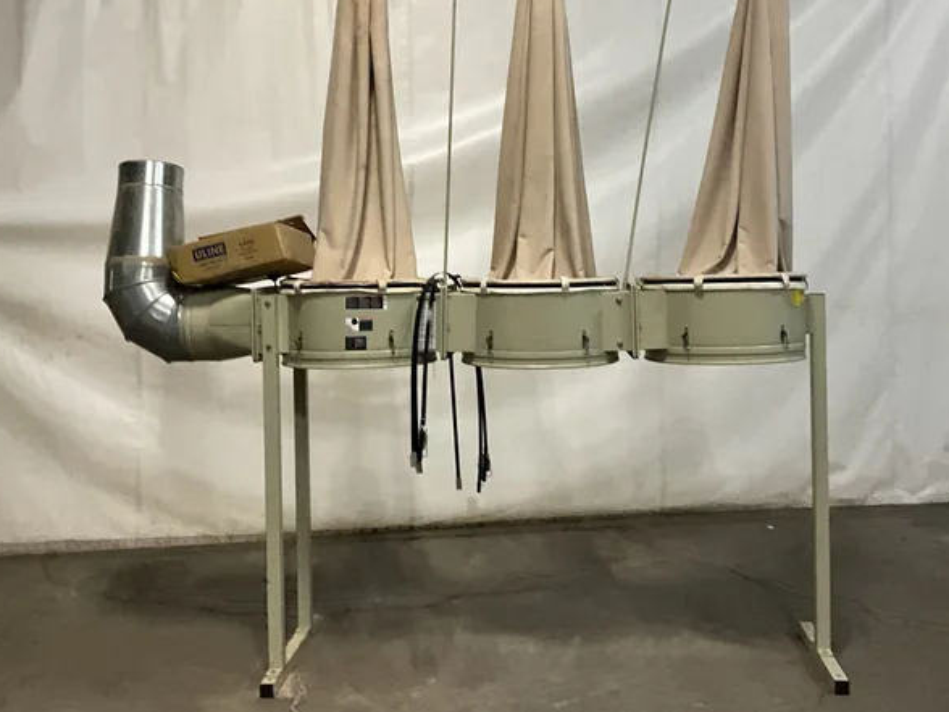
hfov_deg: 50.1
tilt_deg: -0.6
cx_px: 505
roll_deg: -1.3
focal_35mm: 37
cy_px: 261
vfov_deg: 38.4
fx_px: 1014
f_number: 1.8
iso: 250
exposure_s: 1/60
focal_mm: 3
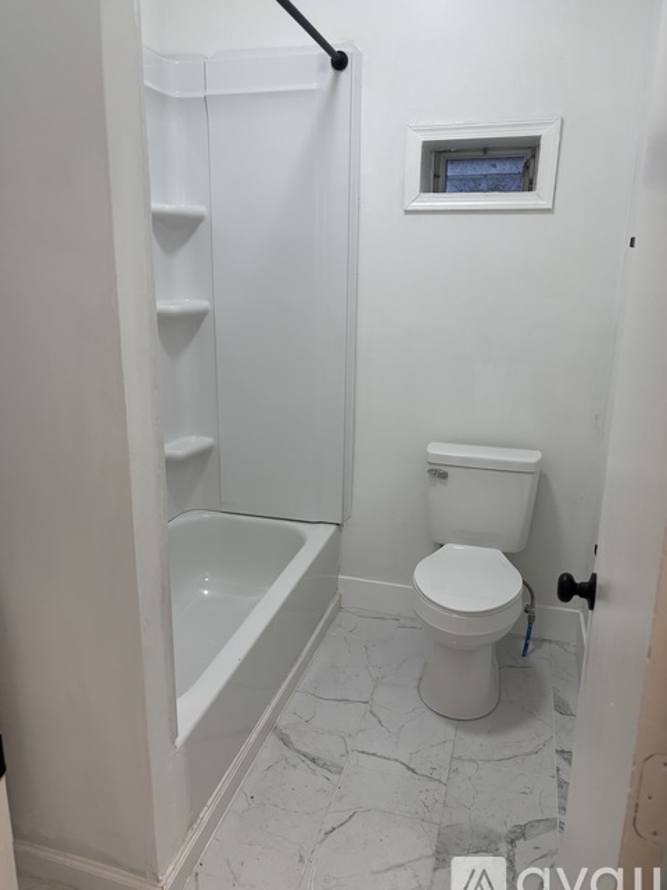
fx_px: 694
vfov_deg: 65.3
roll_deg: -1.5
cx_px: 329
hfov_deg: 51.3
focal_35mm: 27
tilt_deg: -14.2
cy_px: 450
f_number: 1.6
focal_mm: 5.96
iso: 80
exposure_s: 1/120
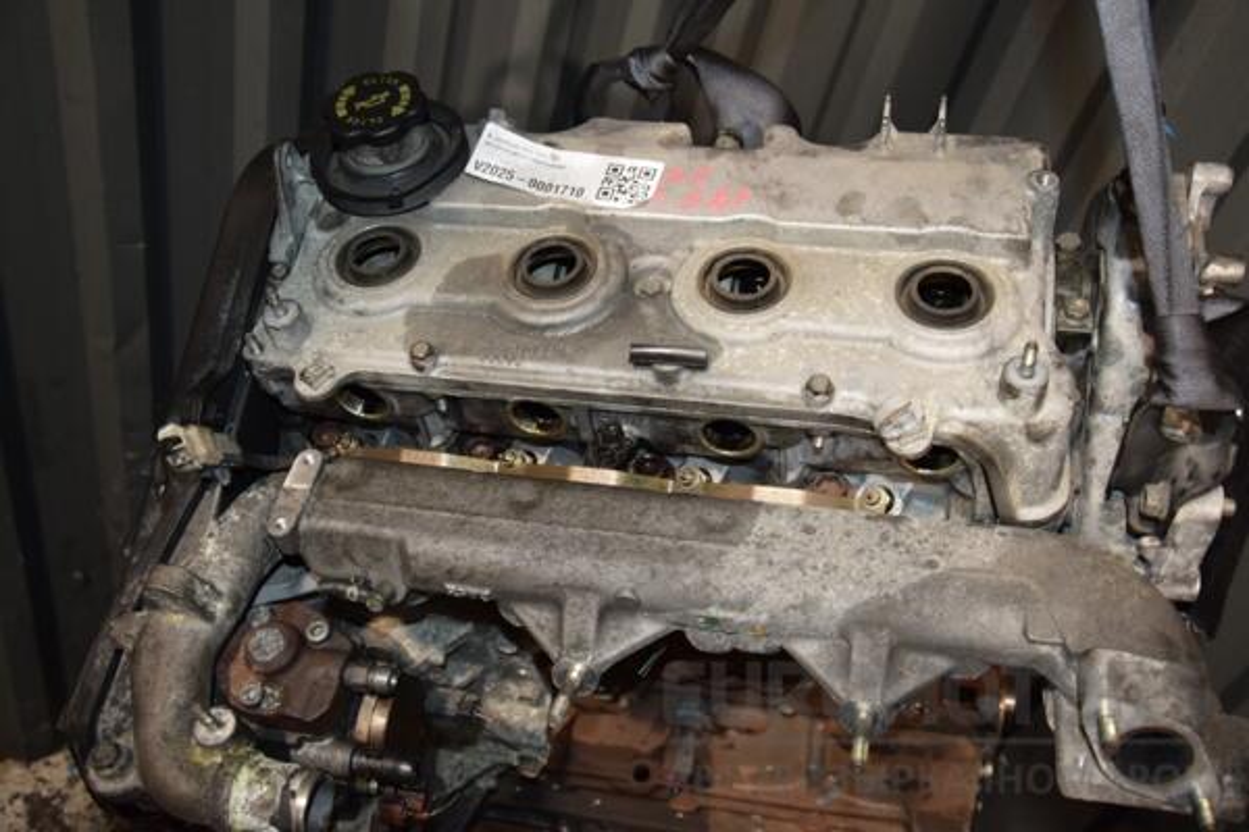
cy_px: 416
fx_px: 1249
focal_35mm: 36
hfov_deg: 53.1
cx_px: 624
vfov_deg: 36.9
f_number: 5
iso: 800
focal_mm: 24
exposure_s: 1/60
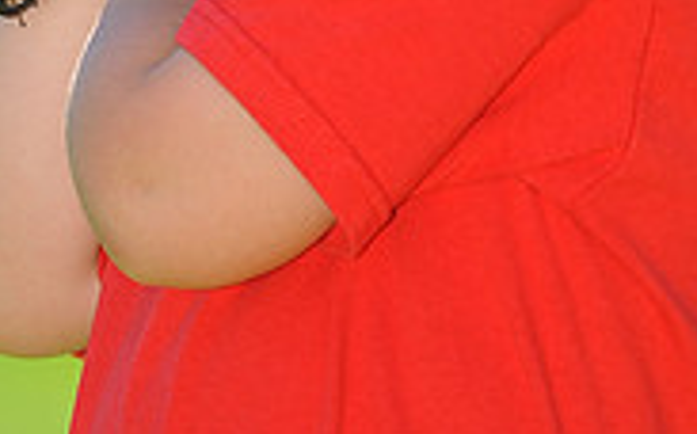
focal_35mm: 647
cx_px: 396
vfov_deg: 2.0
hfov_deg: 3.3
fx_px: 12279
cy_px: -209
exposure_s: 1/500
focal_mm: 200
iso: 200
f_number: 4.5
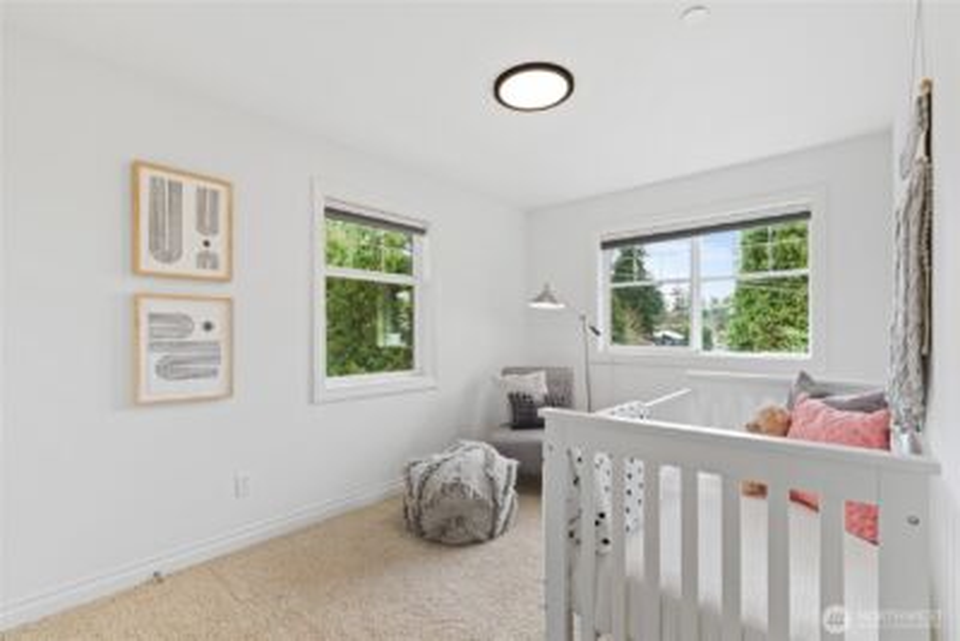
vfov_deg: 73.8
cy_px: 320
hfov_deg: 96.7
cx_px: 480
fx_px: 427
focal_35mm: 16
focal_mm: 16
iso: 160
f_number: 9
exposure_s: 1/5
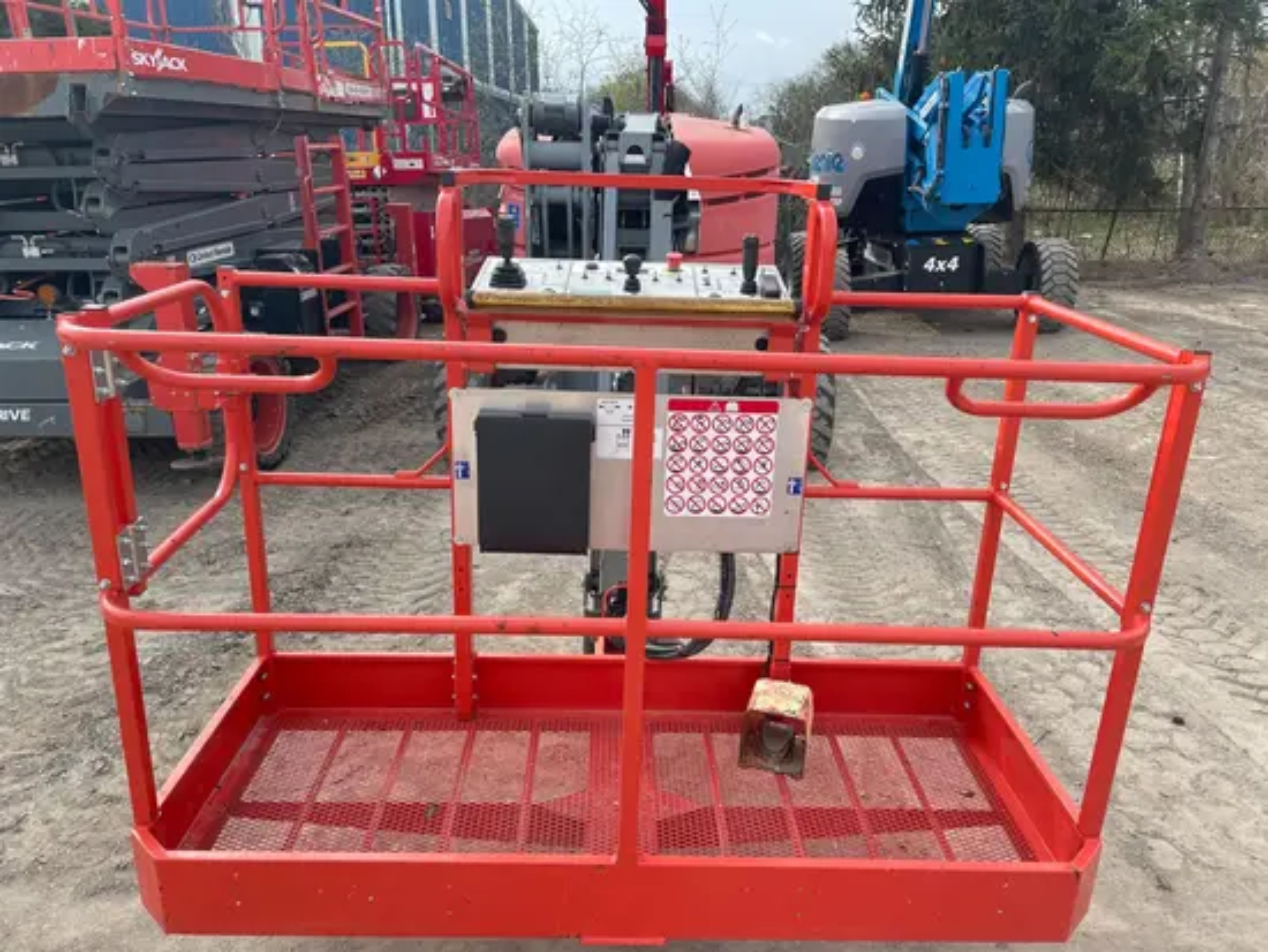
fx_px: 953
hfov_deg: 67.3
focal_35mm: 26
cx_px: 634
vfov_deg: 53.1
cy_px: 476
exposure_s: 1/1024
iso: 32
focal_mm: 4.2
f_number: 1.6
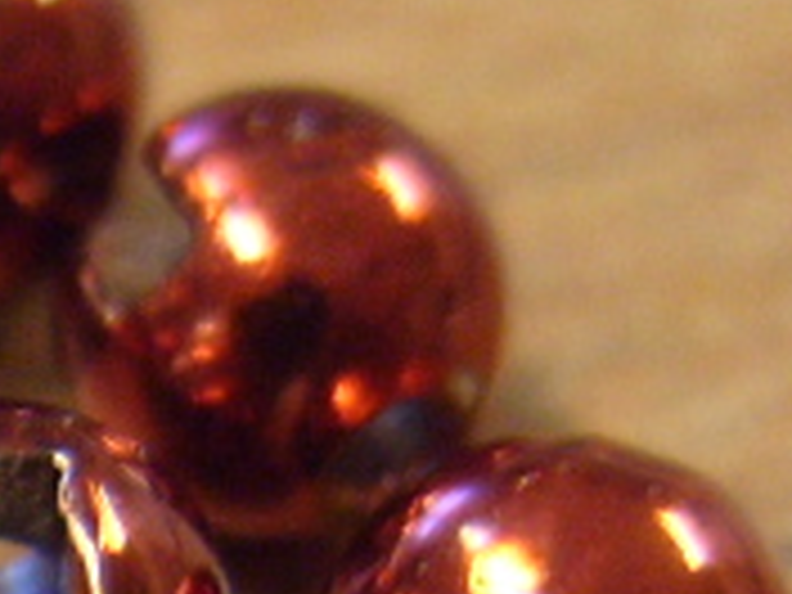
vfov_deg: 7.0
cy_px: 1152
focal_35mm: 204
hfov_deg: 9.3
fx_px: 4667
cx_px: -544
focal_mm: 7.8
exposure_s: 1/20
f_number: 2.8
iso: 200
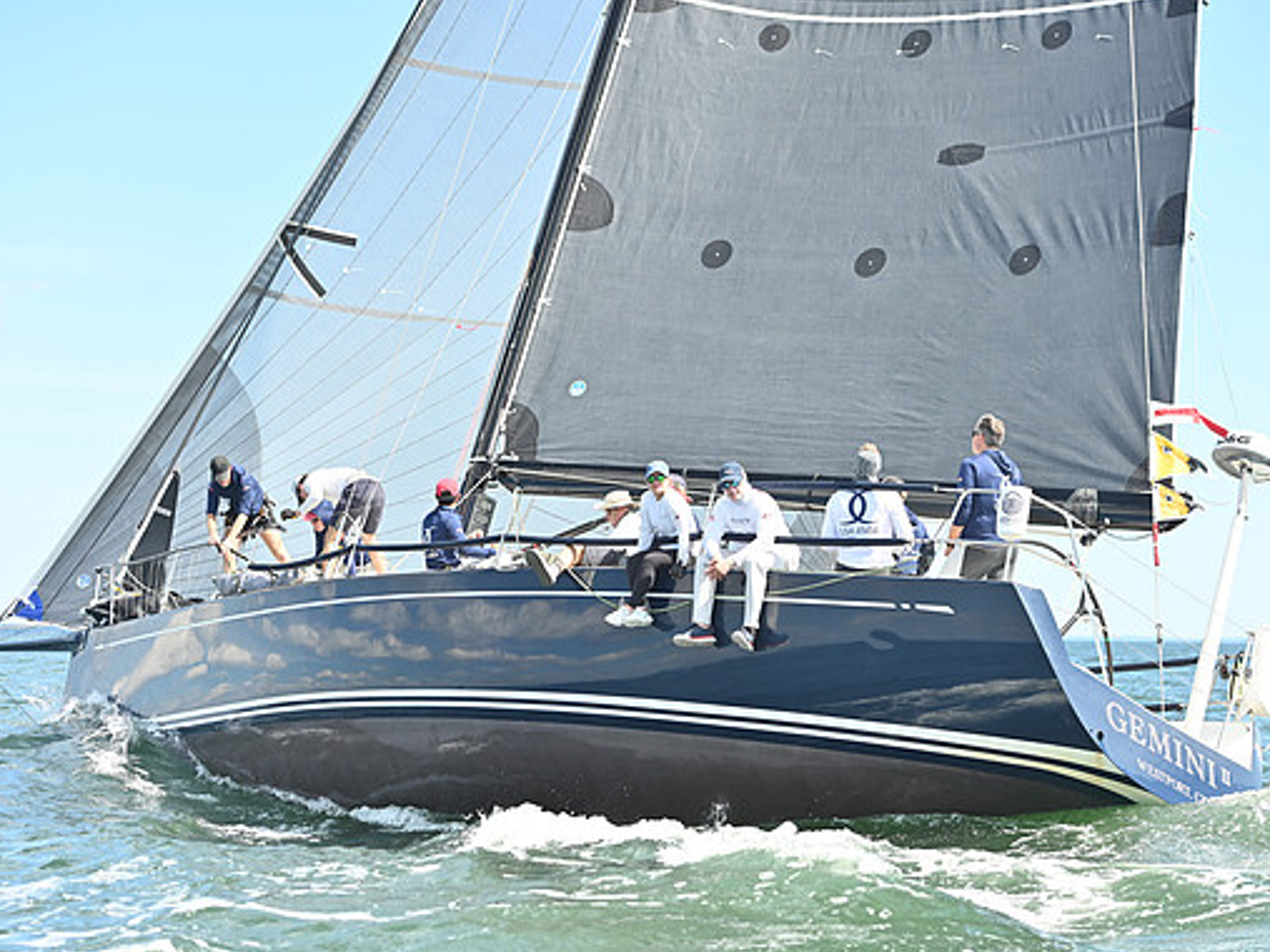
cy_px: 477
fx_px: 2824
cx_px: 634
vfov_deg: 19.1
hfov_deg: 25.3
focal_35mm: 77
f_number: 5
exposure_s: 1/1000
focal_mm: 70
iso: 250
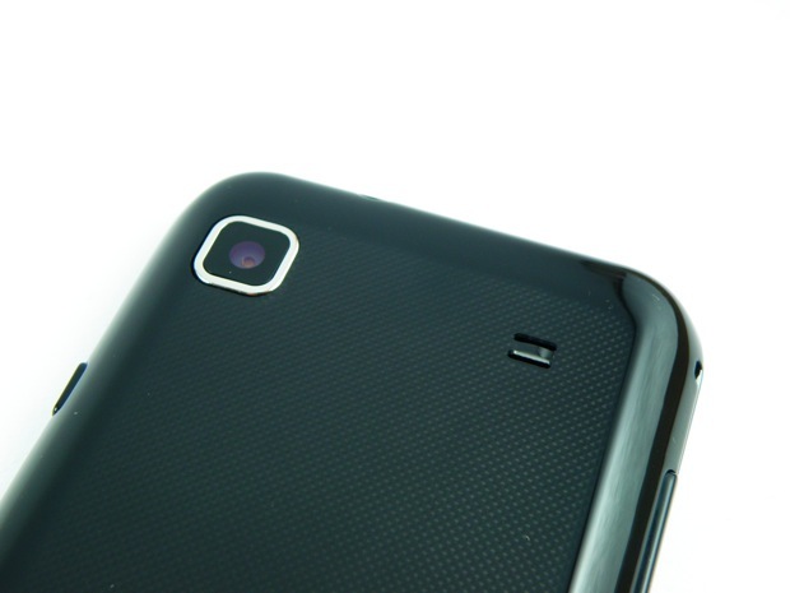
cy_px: 296
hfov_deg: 34.9
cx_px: 395
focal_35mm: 55
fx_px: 1255
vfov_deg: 26.6
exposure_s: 1/30
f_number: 5
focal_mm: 9.77
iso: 100
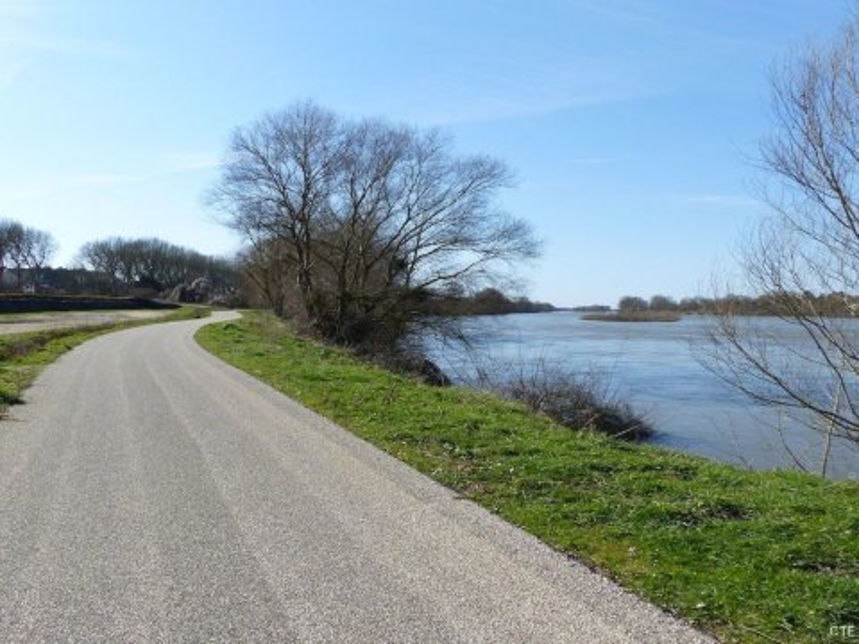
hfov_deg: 58.4
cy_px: 322
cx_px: 430
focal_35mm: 31
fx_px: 769
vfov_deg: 45.4
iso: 100
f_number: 4
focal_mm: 4.6
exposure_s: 1/800
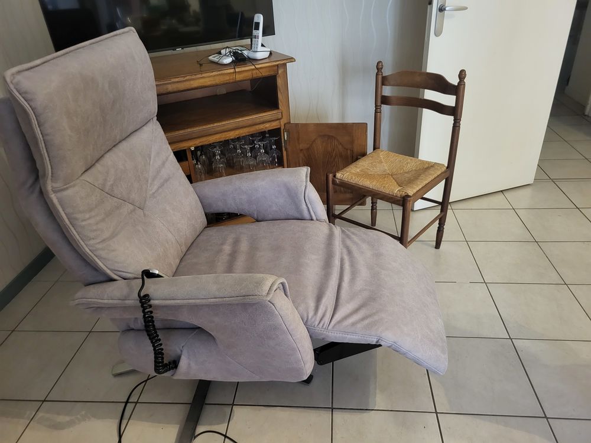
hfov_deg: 67.3
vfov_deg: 53.1
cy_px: 222
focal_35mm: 26
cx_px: 296
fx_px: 444
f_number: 1.8
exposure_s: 1/33.3
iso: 640
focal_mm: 5.4
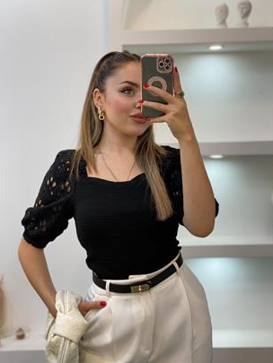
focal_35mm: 53
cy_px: 180
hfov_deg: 27.5
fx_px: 557
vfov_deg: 36.2
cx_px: 137
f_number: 2
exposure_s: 1/100
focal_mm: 6
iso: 80
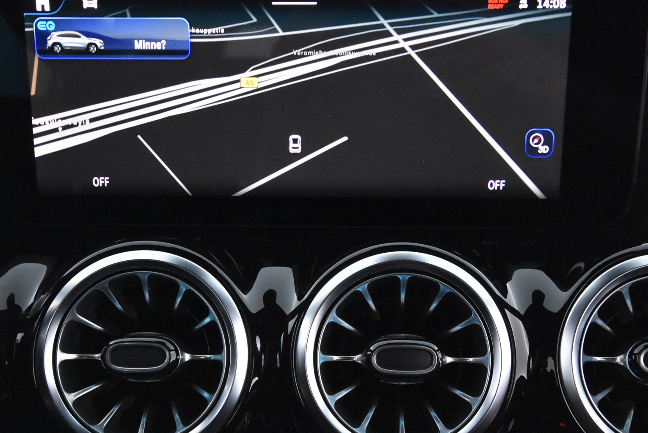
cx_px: 340
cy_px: 280
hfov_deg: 40.3
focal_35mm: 49
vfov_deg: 27.4
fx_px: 883
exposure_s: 1/60
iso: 8000
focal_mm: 20
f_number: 5.6
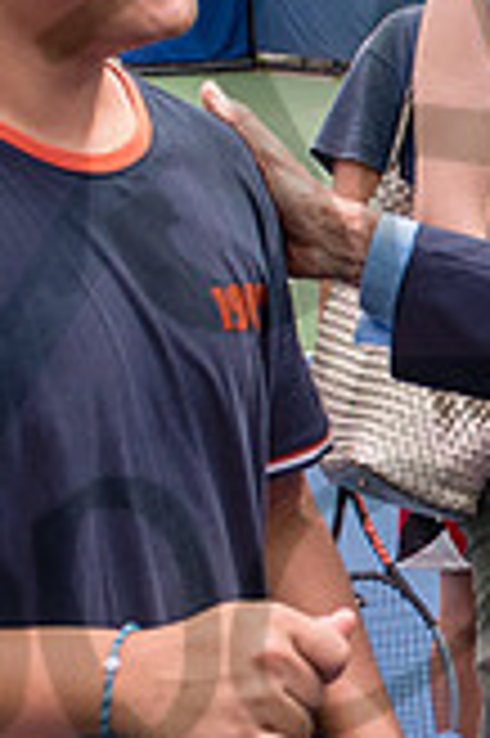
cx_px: 670
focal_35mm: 119
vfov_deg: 17.2
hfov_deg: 11.2
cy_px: 395
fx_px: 2435
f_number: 4
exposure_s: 1/640
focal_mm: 24
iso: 200
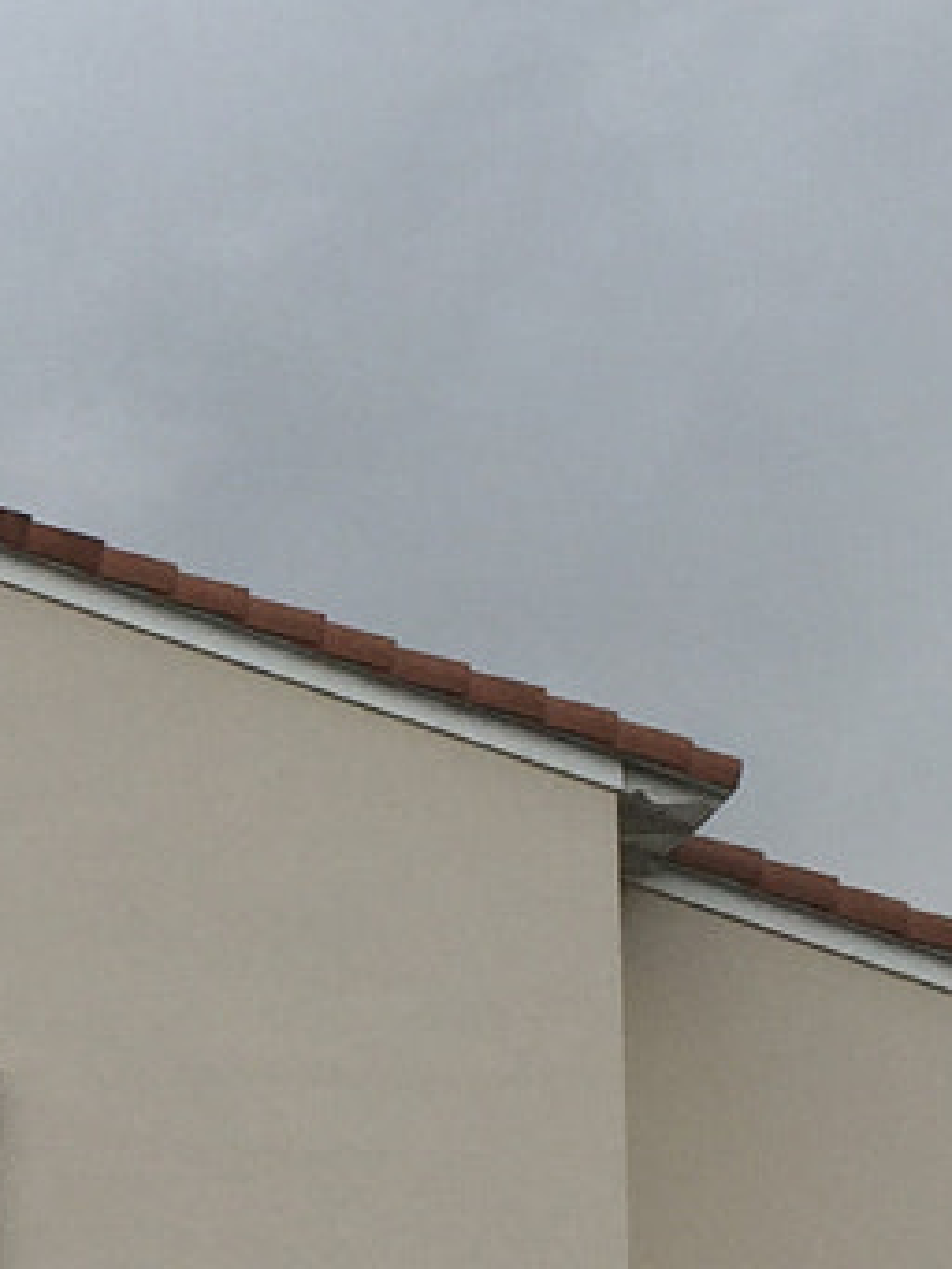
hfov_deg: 10.5
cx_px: -491
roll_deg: -1.0
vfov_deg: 14.4
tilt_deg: +12.4
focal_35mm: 136
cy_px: 1090
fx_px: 4984
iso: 32
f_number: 2.2
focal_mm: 4.15
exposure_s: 1/276
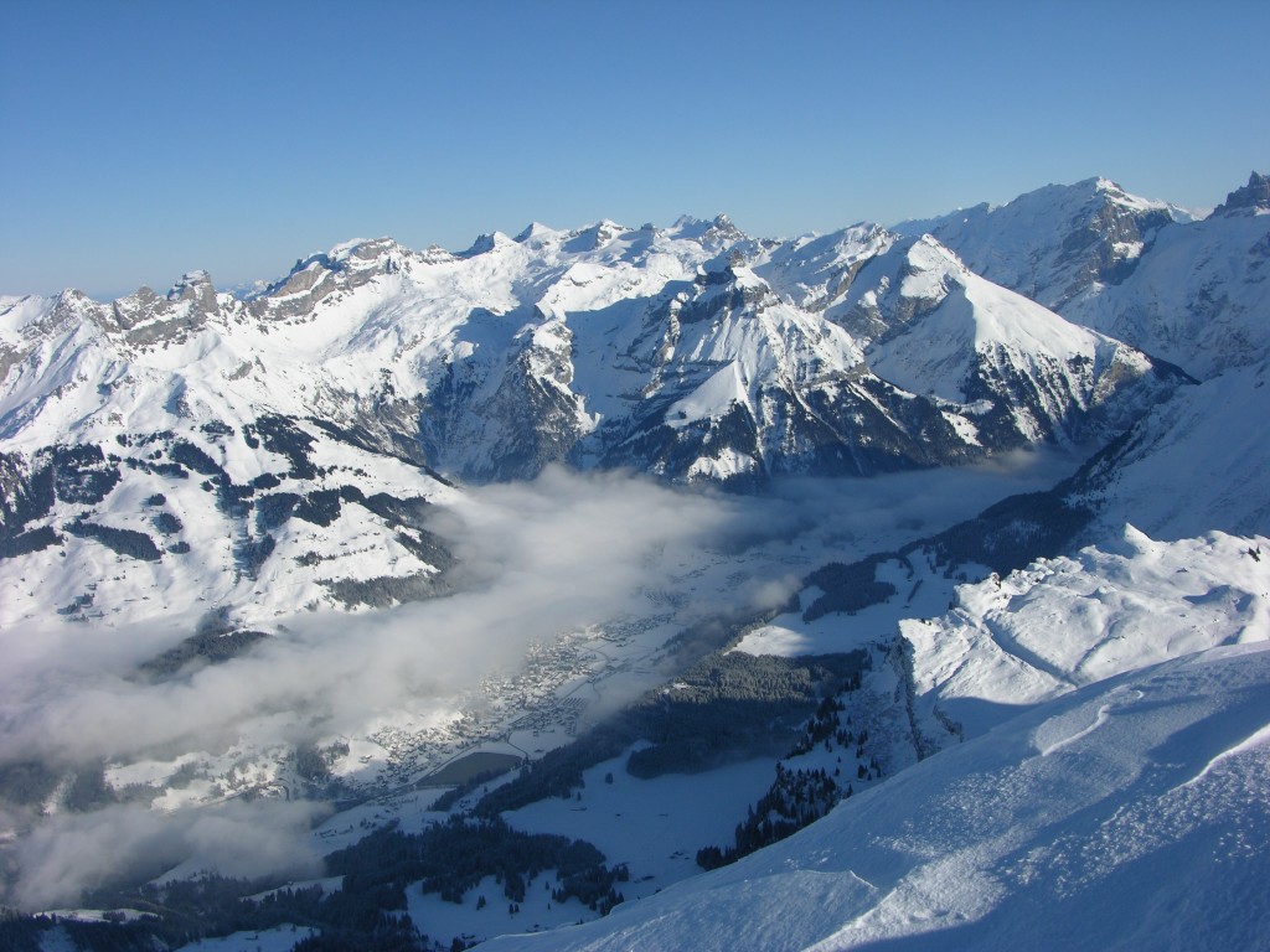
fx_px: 1284
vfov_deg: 40.7
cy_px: 476
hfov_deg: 52.6
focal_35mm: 35
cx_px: 635
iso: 50
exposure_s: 1/336
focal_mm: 8.9
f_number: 7.1
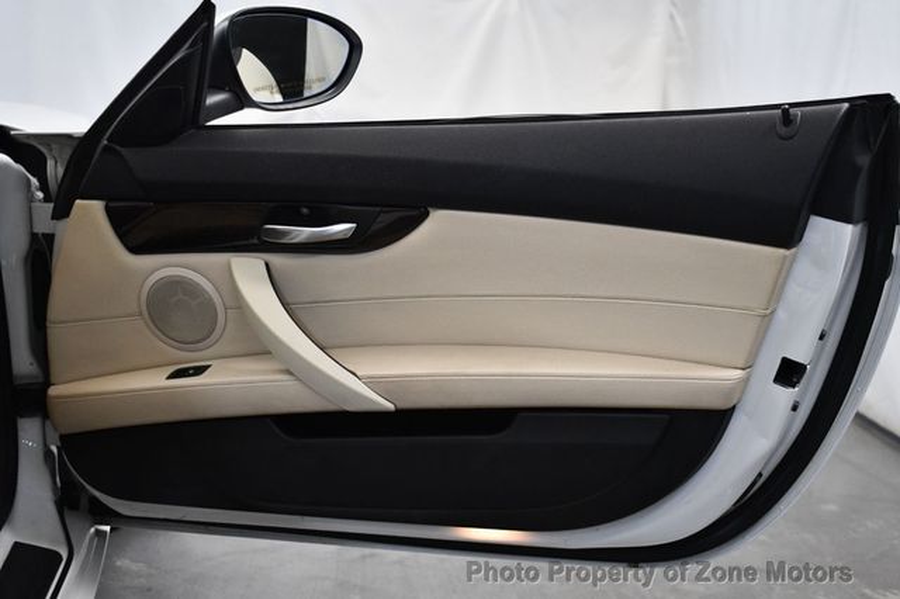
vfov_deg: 23.8
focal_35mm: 57
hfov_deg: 35.1
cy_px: 300
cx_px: 450
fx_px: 1424
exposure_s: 1/125
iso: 2200
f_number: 4.8
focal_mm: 38
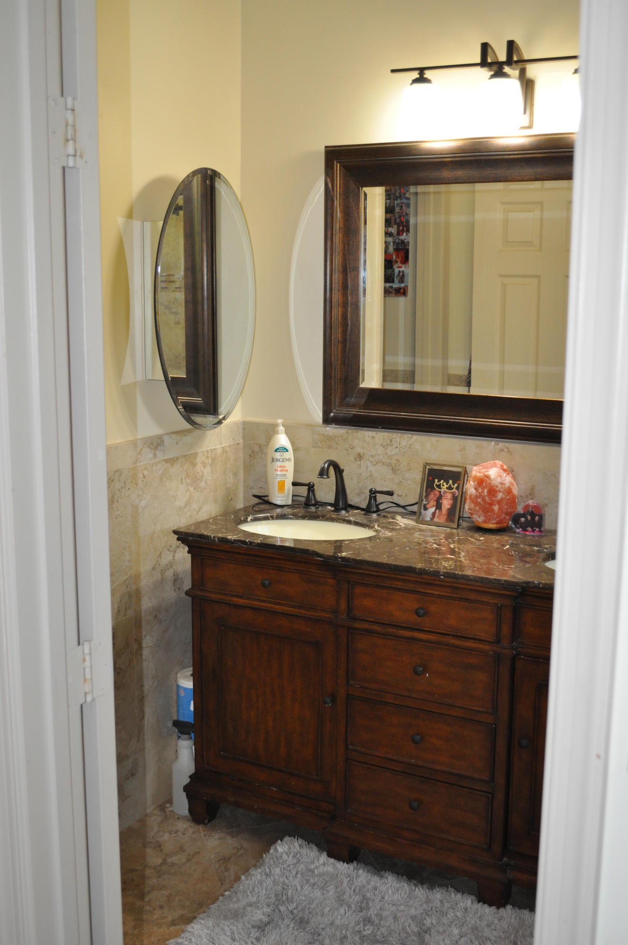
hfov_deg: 34.1
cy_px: 472
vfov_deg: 49.6
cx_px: 314
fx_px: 1023
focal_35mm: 39
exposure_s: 1/60
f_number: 4.2
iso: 800
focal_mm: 26
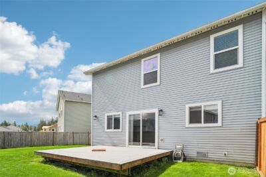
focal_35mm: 16
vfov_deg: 73.8
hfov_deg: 96.7
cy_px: 88
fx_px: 118
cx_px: 133
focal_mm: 16
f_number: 8
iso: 1600
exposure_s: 1/3200
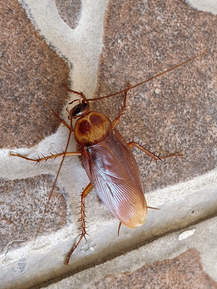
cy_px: 144
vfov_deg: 67.3
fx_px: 217
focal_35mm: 26
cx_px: 108
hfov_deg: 53.1
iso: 80
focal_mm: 4.3
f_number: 2.4
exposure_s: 1/100
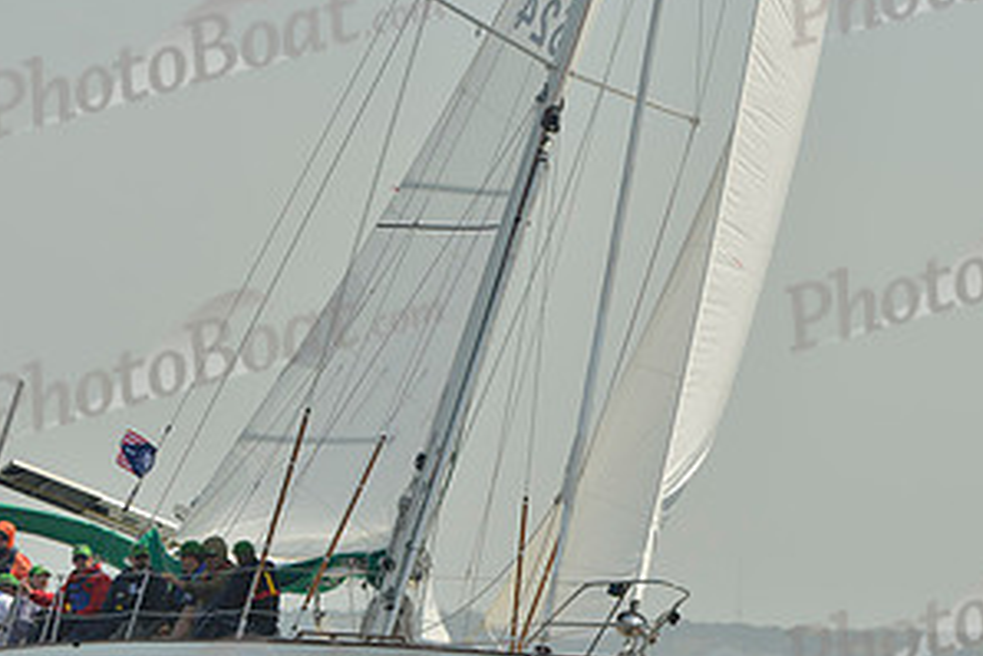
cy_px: 483
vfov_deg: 3.8
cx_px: 617
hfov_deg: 5.7
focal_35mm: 360
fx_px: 9834
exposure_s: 1/1250
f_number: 7.1
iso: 200
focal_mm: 185
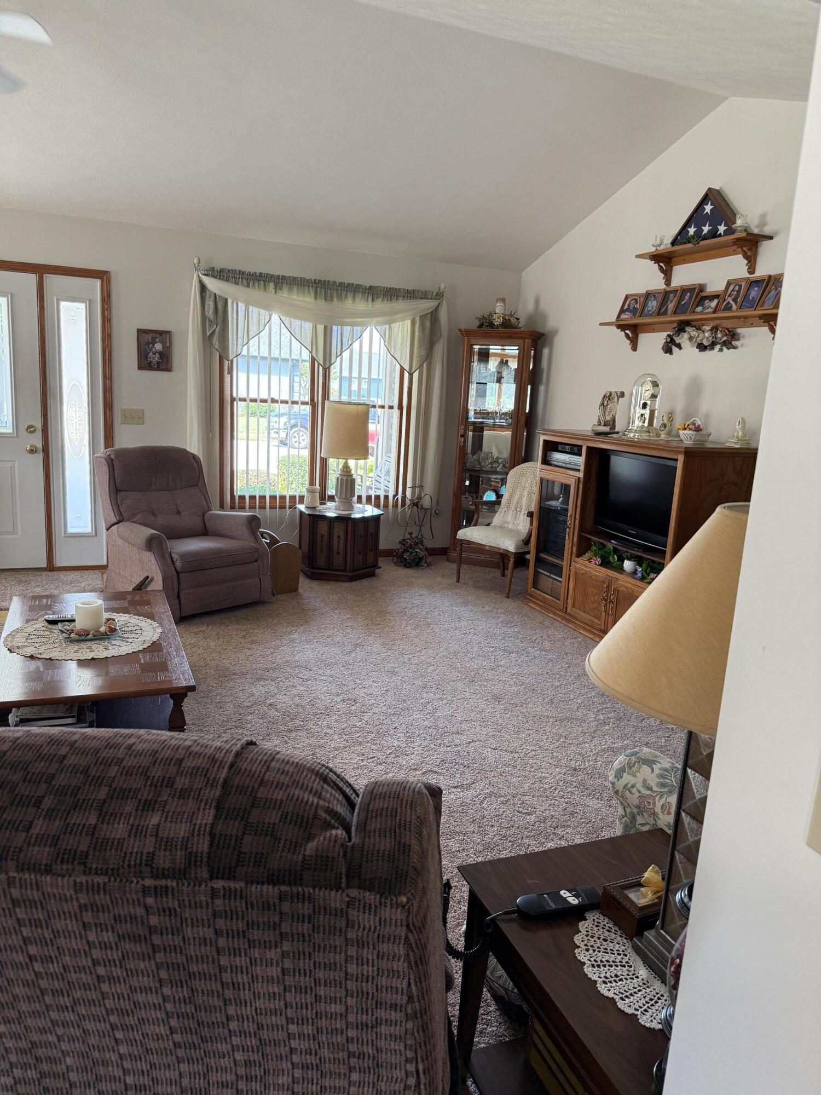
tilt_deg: -10.3
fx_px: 759
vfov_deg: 71.6
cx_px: 410
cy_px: 548
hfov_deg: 56.8
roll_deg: -3.1
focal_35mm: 24
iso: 200
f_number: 1.78
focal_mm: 6.76
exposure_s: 1/60
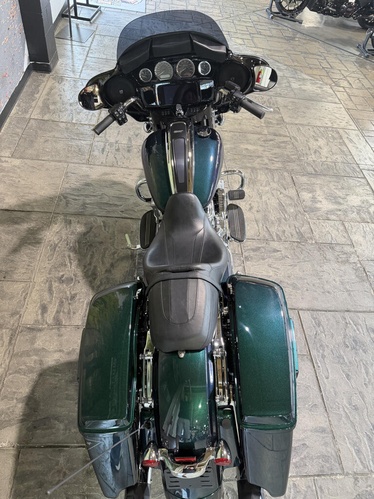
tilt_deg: -48.2
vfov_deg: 71.6
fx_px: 346
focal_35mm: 24
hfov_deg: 56.8
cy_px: 250
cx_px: 187
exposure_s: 1/60
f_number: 1.78
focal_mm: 6.76
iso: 200
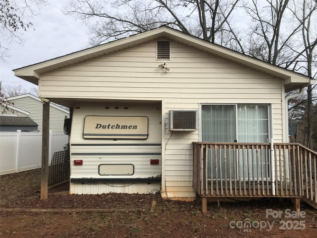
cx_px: 158
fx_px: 256
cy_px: 119
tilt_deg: +2.2
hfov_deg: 63.4
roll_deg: -0.1
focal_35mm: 28
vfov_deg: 49.7
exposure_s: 1/1259
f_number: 1.8
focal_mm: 3.99
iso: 20
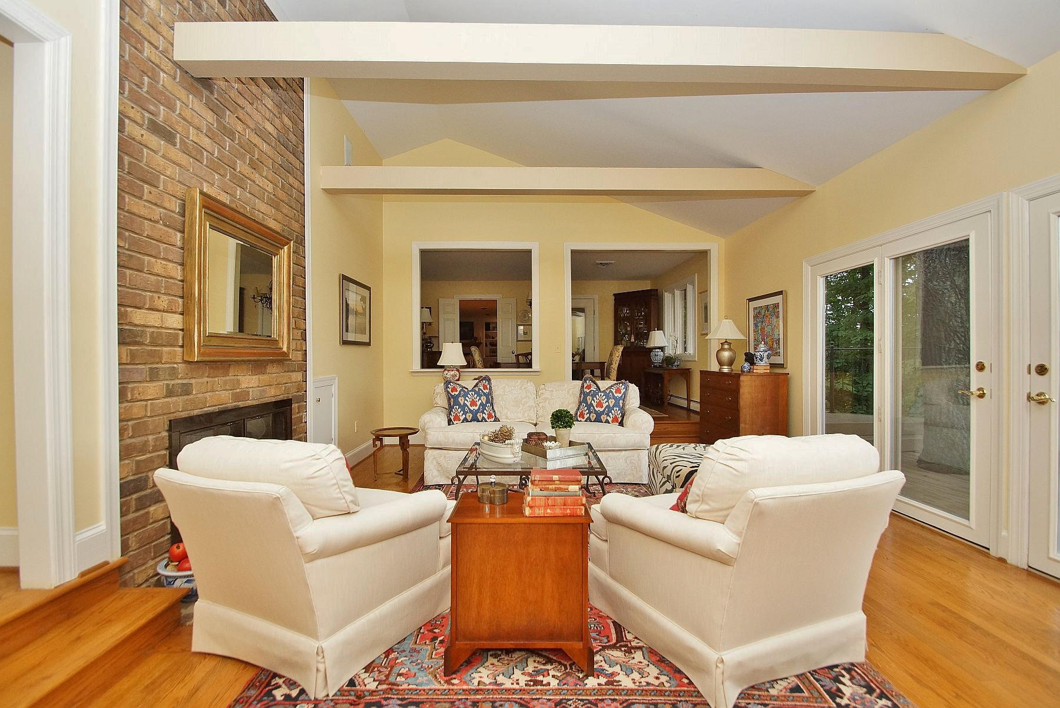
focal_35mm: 15
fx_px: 442
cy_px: 354
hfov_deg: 100.4
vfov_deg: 77.4
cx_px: 530
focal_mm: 10
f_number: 5
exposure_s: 1/125
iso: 800
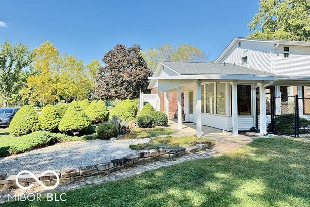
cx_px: 154
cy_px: 94
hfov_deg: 69.4
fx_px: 224
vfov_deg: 49.5
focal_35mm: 26
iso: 100
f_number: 1.78
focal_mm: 6.76
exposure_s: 1/677
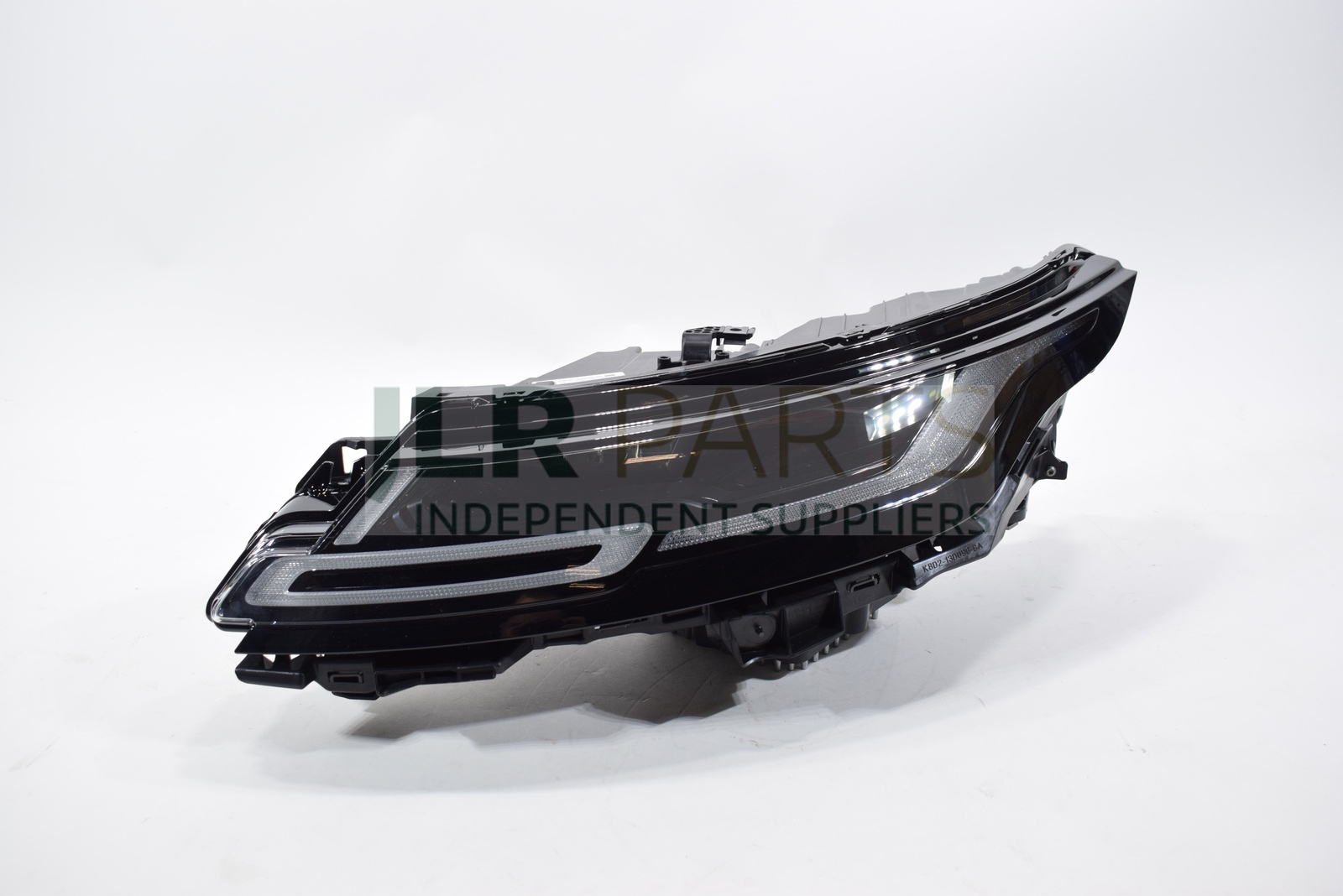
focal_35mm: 33
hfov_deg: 57.2
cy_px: 448
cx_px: 672
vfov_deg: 40.0
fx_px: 1231
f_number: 5.6
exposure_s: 1/160
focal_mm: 22
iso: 400
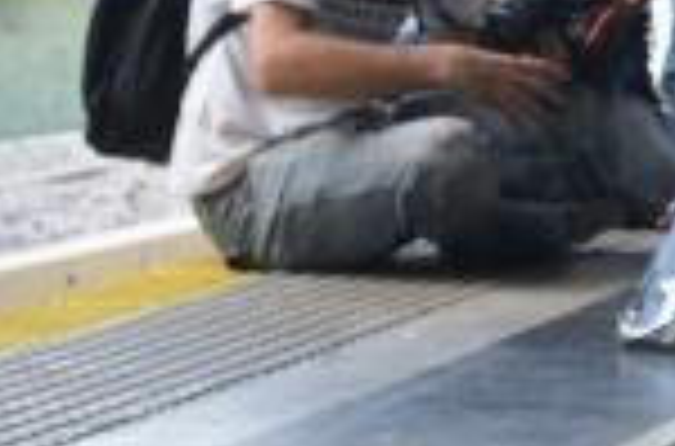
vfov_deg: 5.5
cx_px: 572
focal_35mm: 246
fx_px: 4607
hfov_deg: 8.4
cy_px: 327
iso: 400
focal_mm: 55
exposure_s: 1/80
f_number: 5.6
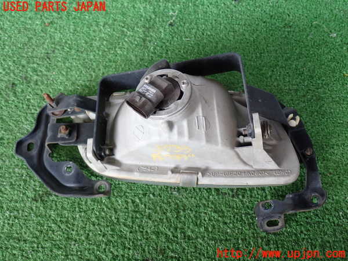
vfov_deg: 35.1
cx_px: 174
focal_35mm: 41
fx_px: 412
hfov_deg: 45.8
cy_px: 130
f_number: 2.8
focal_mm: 7.31
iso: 200
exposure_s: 1/40
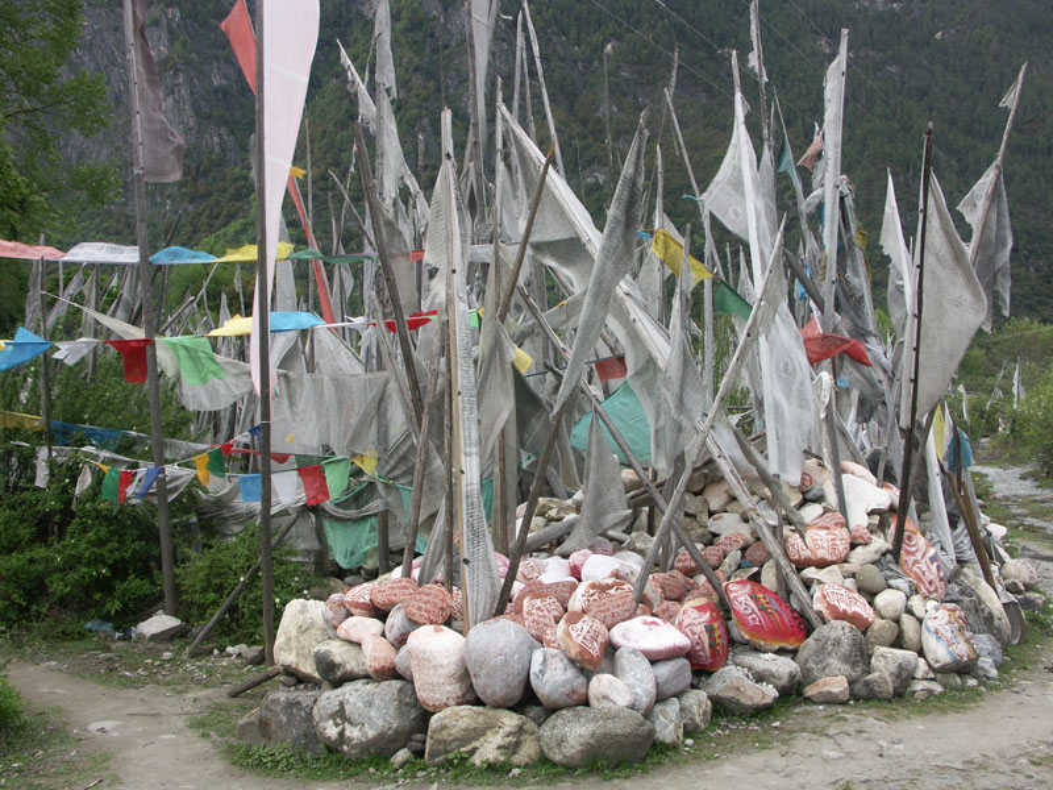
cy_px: 395
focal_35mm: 37
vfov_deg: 38.7
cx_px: 526
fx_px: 1126
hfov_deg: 50.1
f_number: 5.6
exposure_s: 1/80
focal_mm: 9.67
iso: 64
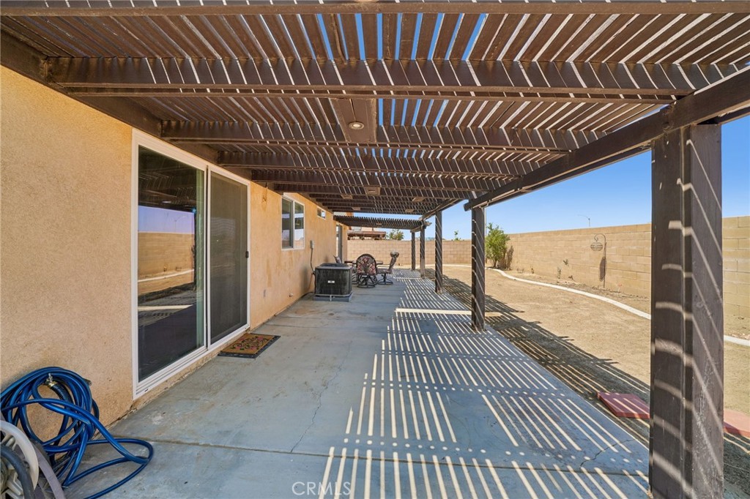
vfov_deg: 85.4
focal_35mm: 13
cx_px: 375
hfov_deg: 108.3
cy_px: 250
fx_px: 271
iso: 100
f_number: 8
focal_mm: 13
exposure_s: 1/100
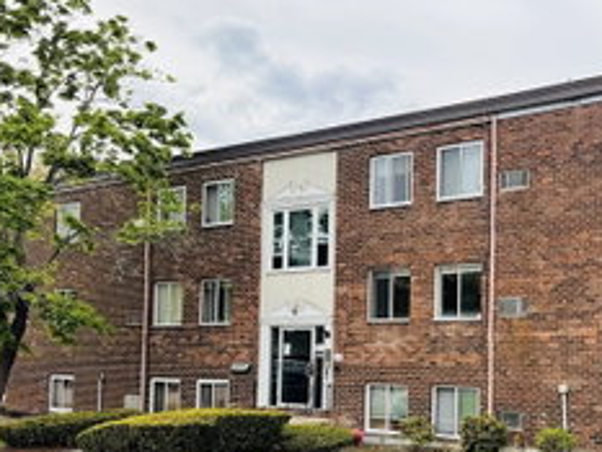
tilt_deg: +4.7
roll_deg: -0.9
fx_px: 766
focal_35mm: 44
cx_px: 441
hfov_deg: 41.8
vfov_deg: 32.4
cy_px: 325
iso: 100
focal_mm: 6.76
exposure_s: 1/3145
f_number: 1.78
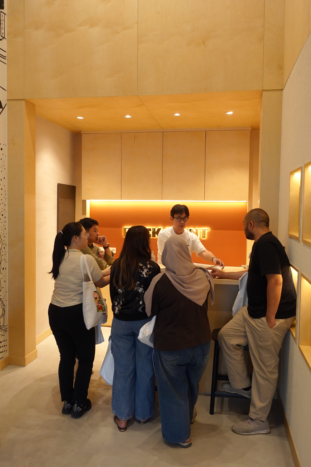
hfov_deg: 43.6
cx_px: 156
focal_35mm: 30
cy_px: 234
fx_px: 389
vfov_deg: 61.9
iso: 640
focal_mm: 11.7
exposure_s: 1/30
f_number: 2.5
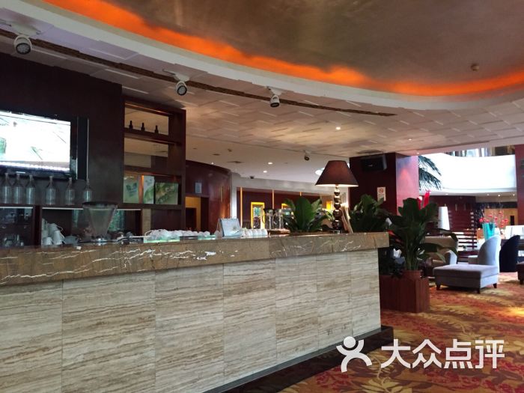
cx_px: 262
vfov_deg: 48.2
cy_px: 196
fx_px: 439
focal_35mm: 29
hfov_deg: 61.7
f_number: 2.2
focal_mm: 4.15
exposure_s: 1/15
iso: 320
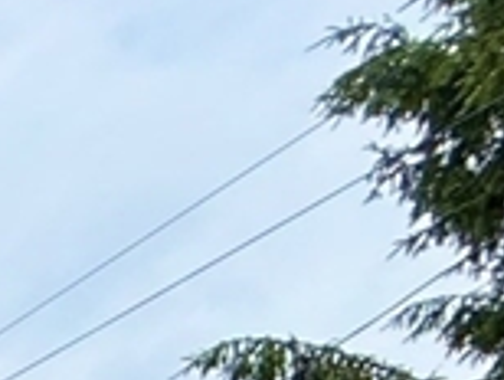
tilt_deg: +1.0
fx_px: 1356
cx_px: -1106
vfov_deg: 11.3
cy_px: 1074
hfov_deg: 10.7
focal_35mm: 93
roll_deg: +0.1
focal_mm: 2.22
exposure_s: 1/1033
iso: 50
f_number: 2.2
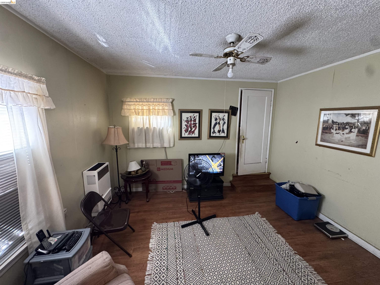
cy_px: 142
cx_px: 190
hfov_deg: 102.1
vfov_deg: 85.7
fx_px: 154
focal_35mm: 14
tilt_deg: -9.5
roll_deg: -0.5
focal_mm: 2.22
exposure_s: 1/60
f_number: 2.2
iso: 500
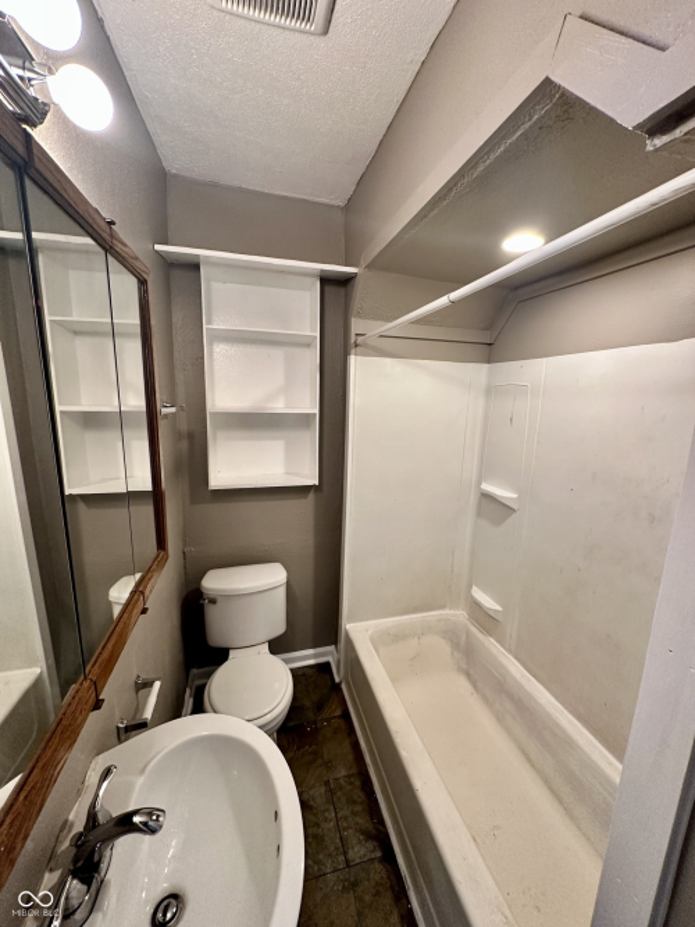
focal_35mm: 14
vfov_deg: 102.1
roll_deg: -1.5
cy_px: 464
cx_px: 348
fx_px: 375
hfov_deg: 85.7
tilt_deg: -13.7
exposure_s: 1/60
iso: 160
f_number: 2.2
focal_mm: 2.22
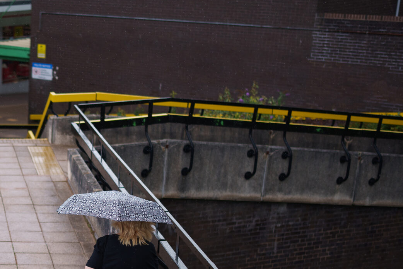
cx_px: -62
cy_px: 238
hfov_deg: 22.1
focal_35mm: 86
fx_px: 963
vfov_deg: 15.7
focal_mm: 35
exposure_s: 1/2000
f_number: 1.4
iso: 100
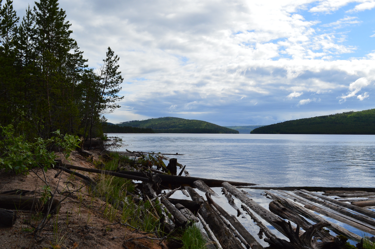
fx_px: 343
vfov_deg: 39.9
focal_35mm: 33
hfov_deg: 57.3
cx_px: 188
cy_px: 124
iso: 280
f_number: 11
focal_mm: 22
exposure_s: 1/500
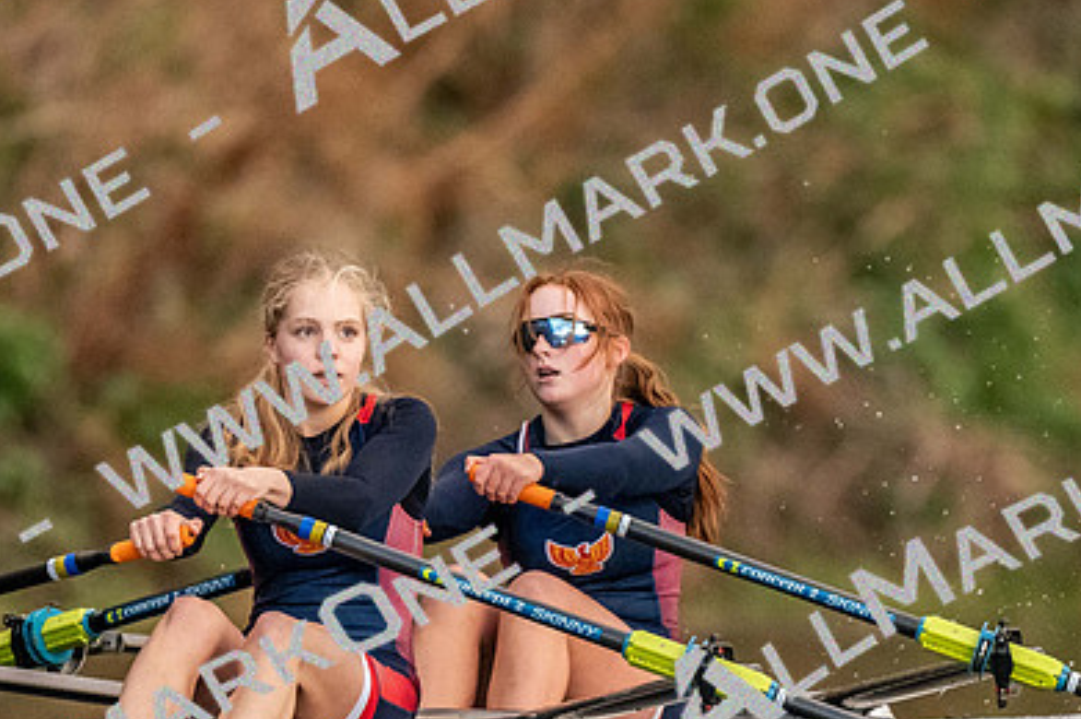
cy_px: 517
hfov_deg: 1.5
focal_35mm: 1334
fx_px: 40022
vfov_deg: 1.0
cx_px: 437
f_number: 4
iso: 5600
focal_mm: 600
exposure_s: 1/2500
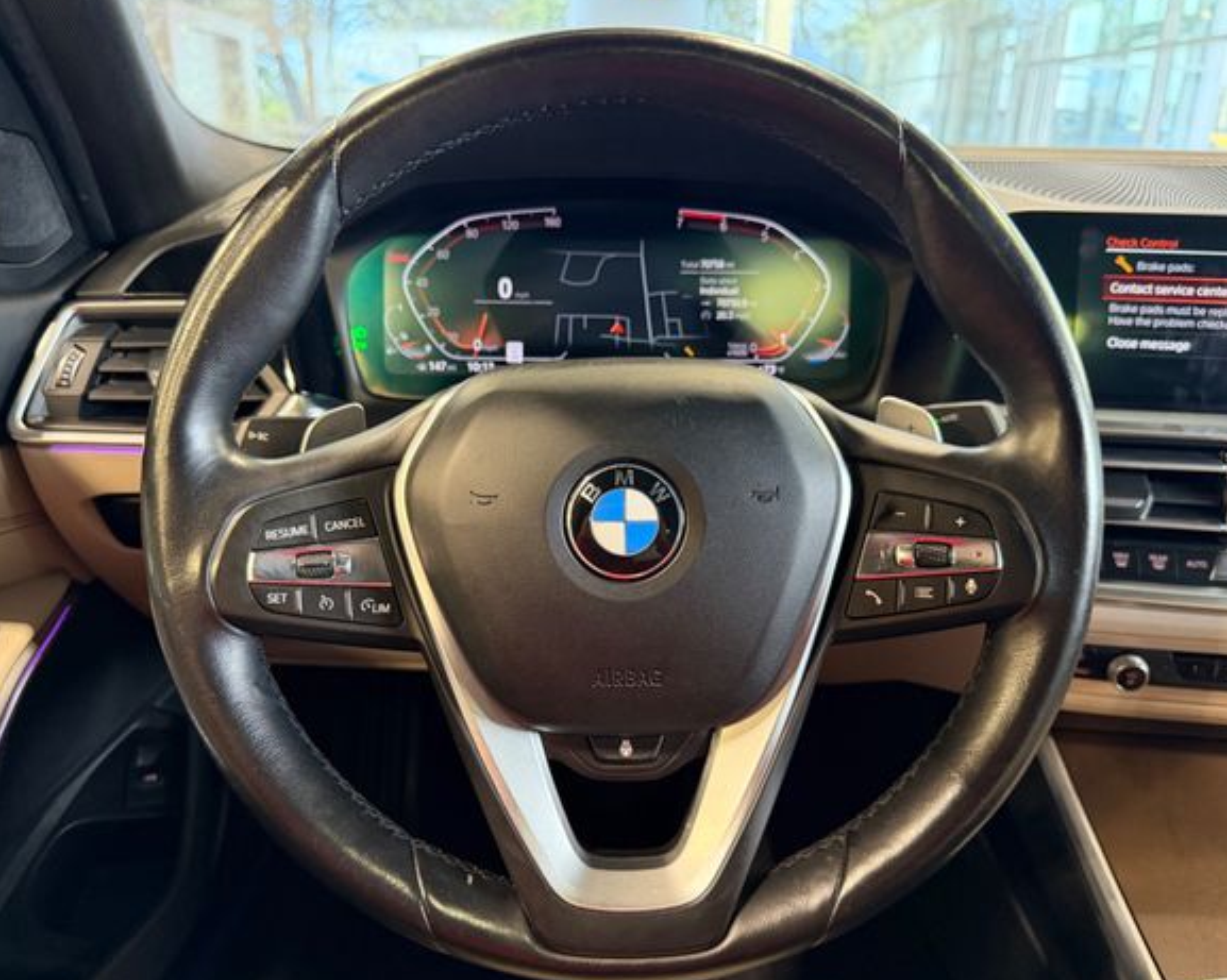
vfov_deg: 54.9
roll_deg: -0.8
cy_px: 495
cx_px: 606
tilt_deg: -20.8
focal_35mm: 26
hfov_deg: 66.1
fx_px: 944
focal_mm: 6.76
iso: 800
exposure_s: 1/60
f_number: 1.78
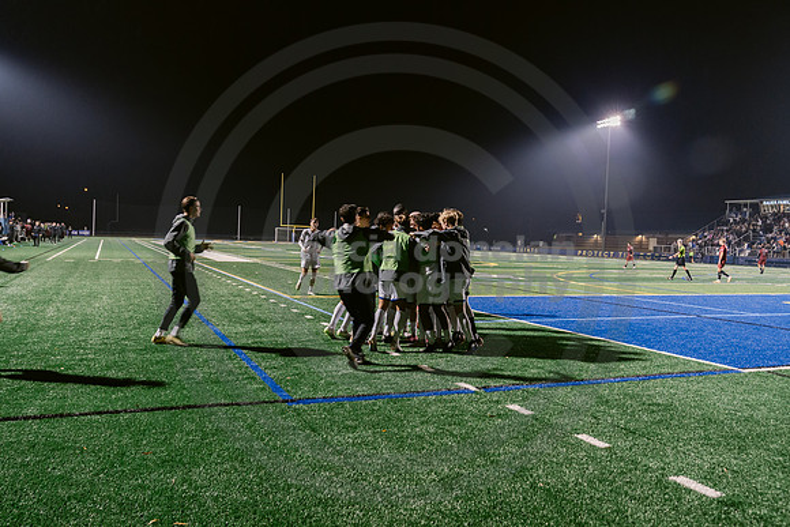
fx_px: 658
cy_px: 264
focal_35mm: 30
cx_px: 395
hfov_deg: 61.9
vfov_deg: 43.6
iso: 2500
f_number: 4.5
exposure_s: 1/80
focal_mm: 30
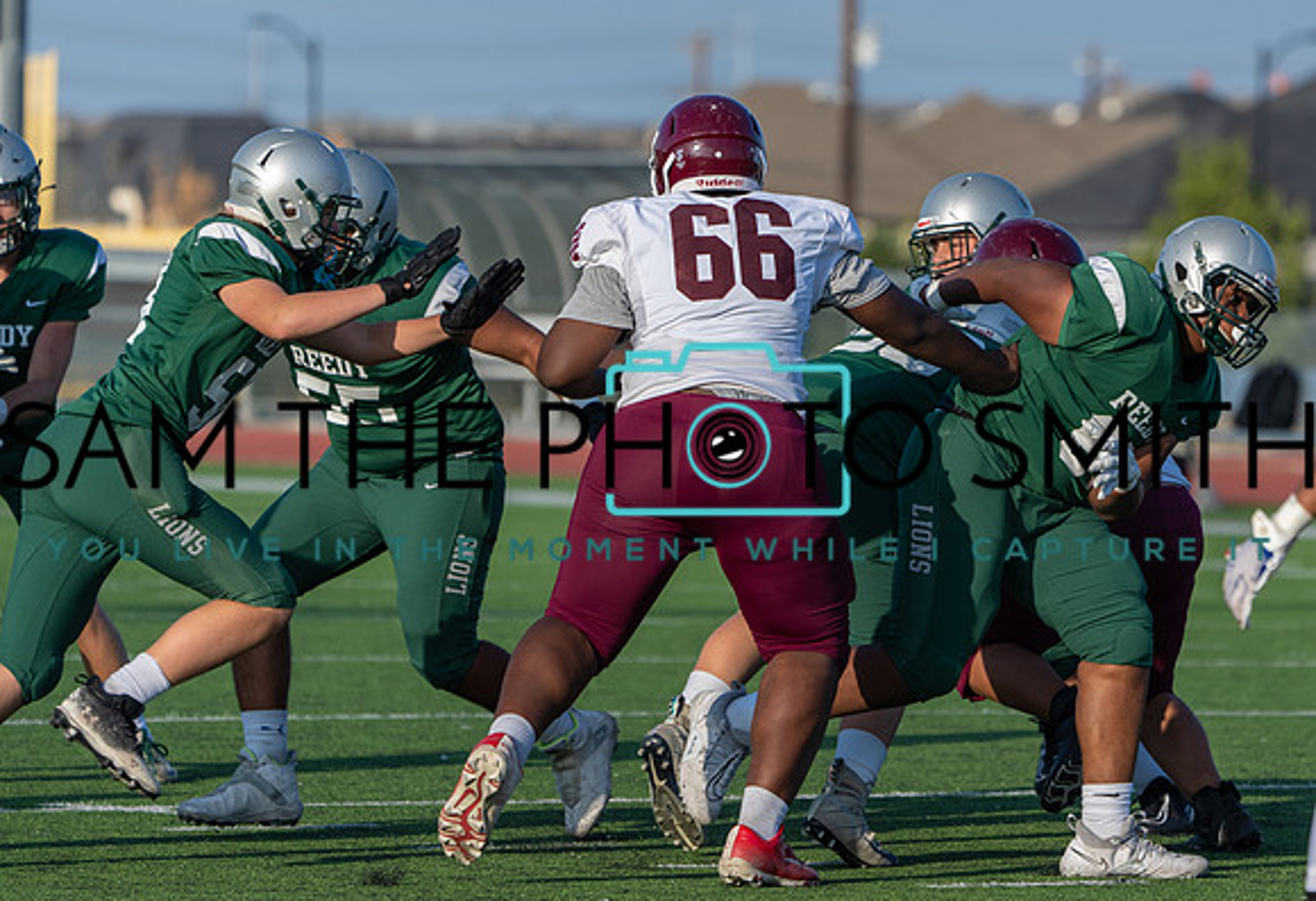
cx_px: 876
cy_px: 487
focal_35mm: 388
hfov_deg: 5.3
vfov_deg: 3.6
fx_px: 14312
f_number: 5.6
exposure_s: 1/1250
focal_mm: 294
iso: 250
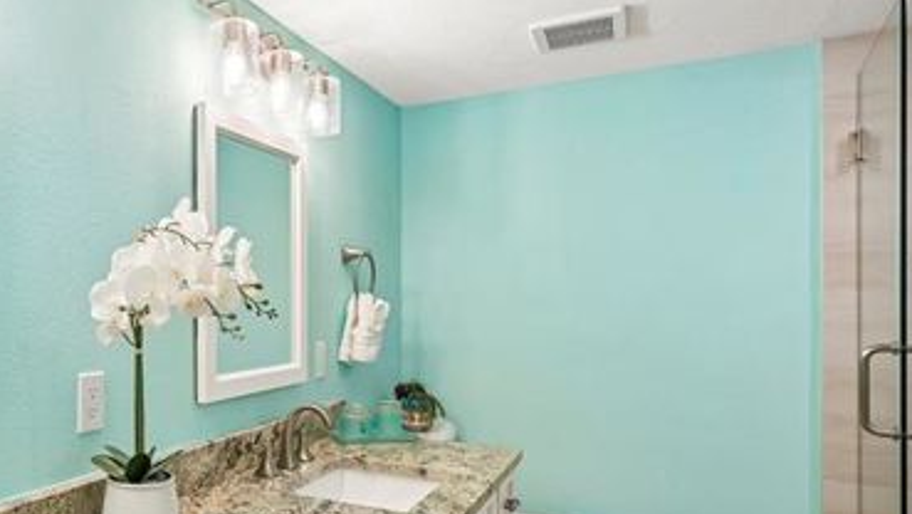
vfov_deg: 41.4
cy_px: 298
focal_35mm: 28
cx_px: 172
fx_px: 677
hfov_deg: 61.8
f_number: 8
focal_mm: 14
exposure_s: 1/50
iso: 400
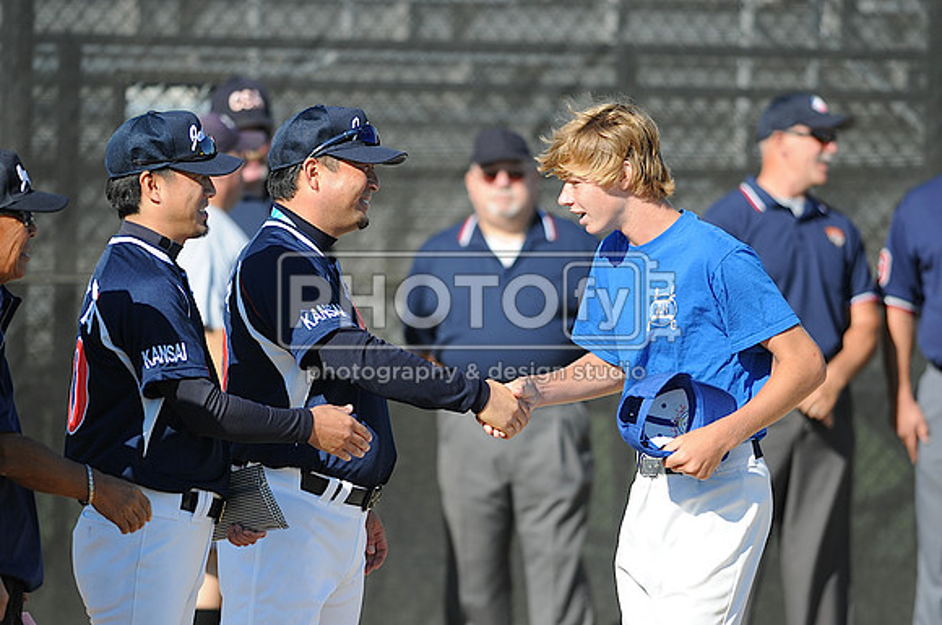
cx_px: 471
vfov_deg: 3.0
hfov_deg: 4.6
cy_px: 312
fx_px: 11758
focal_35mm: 450
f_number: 4
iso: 200
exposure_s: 1/1250
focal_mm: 300
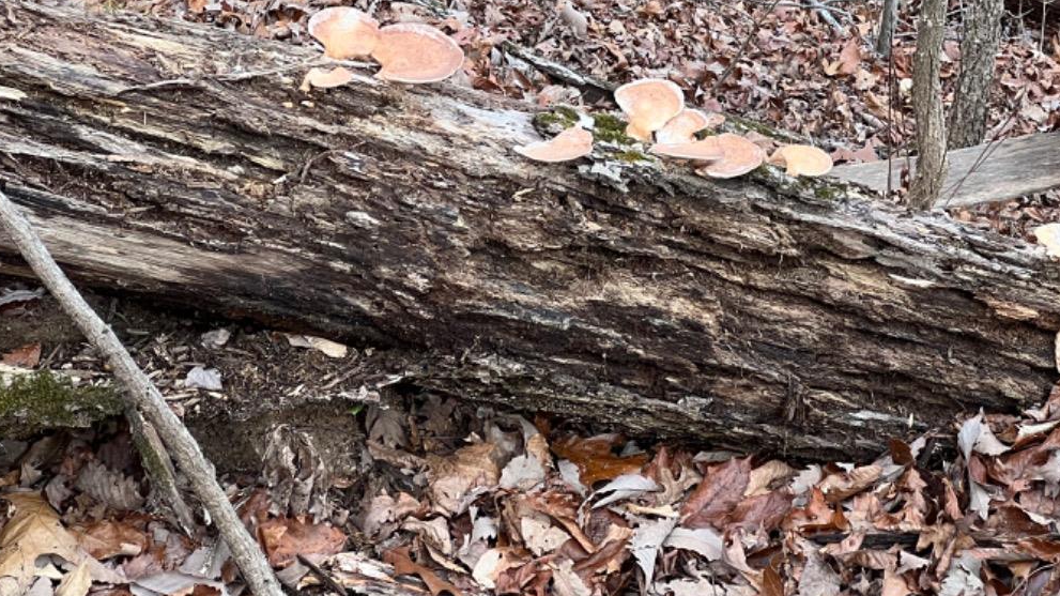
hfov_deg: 16.9
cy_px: 59
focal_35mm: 127
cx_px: 654
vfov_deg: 9.5
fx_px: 3569
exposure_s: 1/99
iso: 50
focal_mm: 9
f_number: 2.8
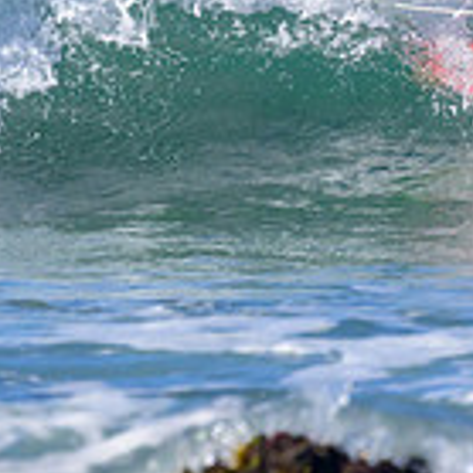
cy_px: -168
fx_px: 29682
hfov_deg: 0.9
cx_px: 762
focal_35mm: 1920
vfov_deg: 0.9
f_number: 11
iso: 720
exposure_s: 1/2000
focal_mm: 540
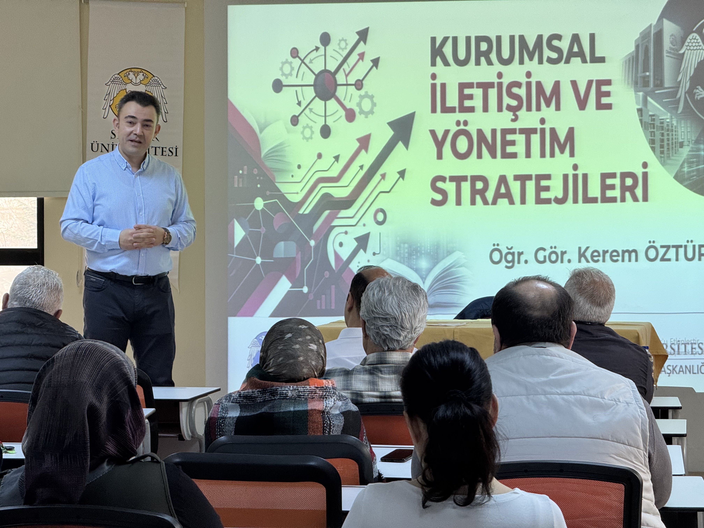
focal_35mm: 120
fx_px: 2440
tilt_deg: -1.2
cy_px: 264
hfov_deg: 16.4
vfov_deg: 12.3
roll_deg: -0.3
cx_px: 352
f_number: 2.8
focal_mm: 15.66
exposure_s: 1/50
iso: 160
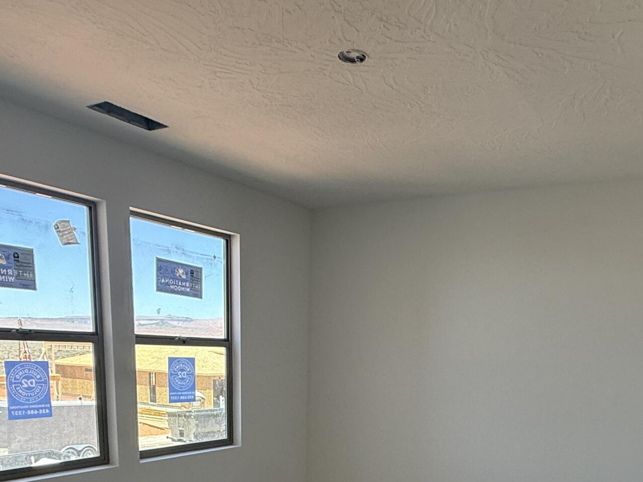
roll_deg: -1.8
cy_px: 459
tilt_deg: -10.3
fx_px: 613
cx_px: 401
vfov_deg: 39.0
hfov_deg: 54.7
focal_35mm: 33
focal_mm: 2.22
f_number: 2.2
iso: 64
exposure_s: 1/164
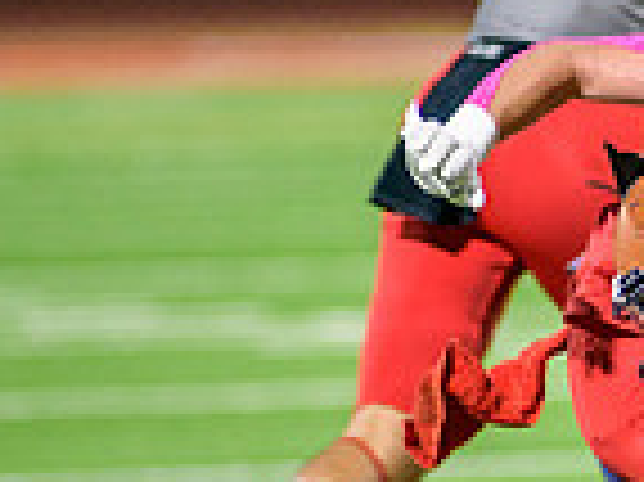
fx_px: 21786
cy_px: 300
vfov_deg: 1.3
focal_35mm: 1172
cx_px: 833
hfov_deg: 1.7
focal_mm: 300
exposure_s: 1/500
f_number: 2.8
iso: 2000
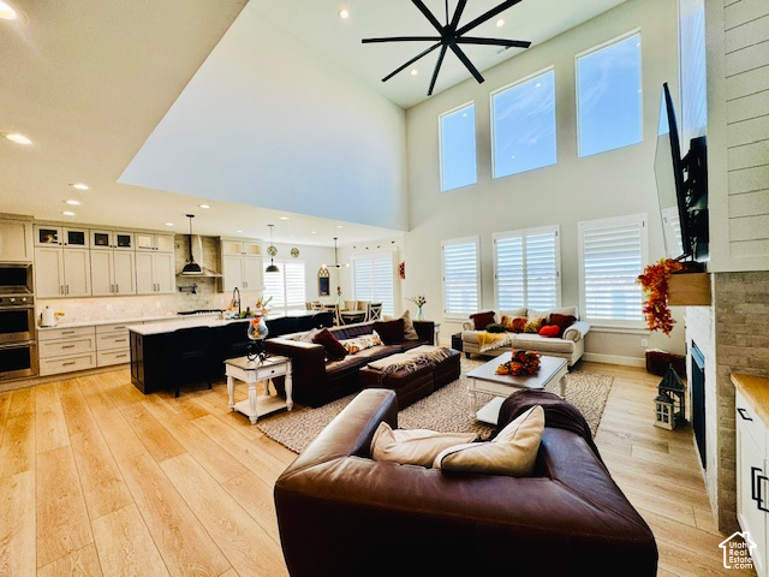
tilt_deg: -1.7
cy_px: 288
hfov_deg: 102.1
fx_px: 311
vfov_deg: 85.7
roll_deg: +1.8
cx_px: 384
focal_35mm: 14
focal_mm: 2.22
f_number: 2.2
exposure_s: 1/140
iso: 50
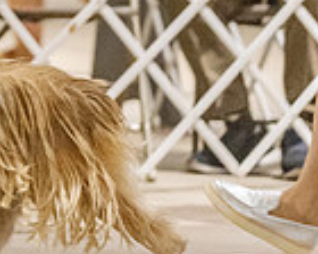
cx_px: -195
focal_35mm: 695
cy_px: -109
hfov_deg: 2.8
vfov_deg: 2.2
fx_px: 6541
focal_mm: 154
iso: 6400
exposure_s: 1/400
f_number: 3.2
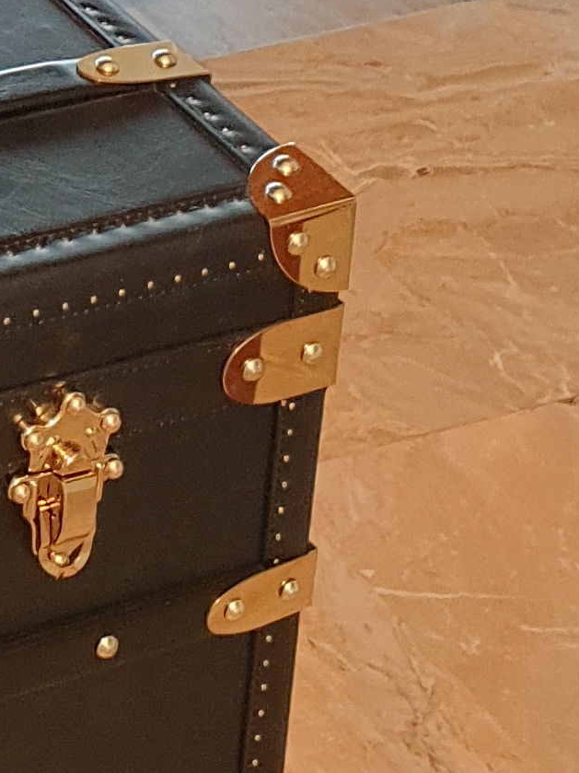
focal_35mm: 125
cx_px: -646
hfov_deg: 10.7
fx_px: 2788
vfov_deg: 14.1
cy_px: -595
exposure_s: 1/50
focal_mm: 4.3
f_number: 2.4
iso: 125
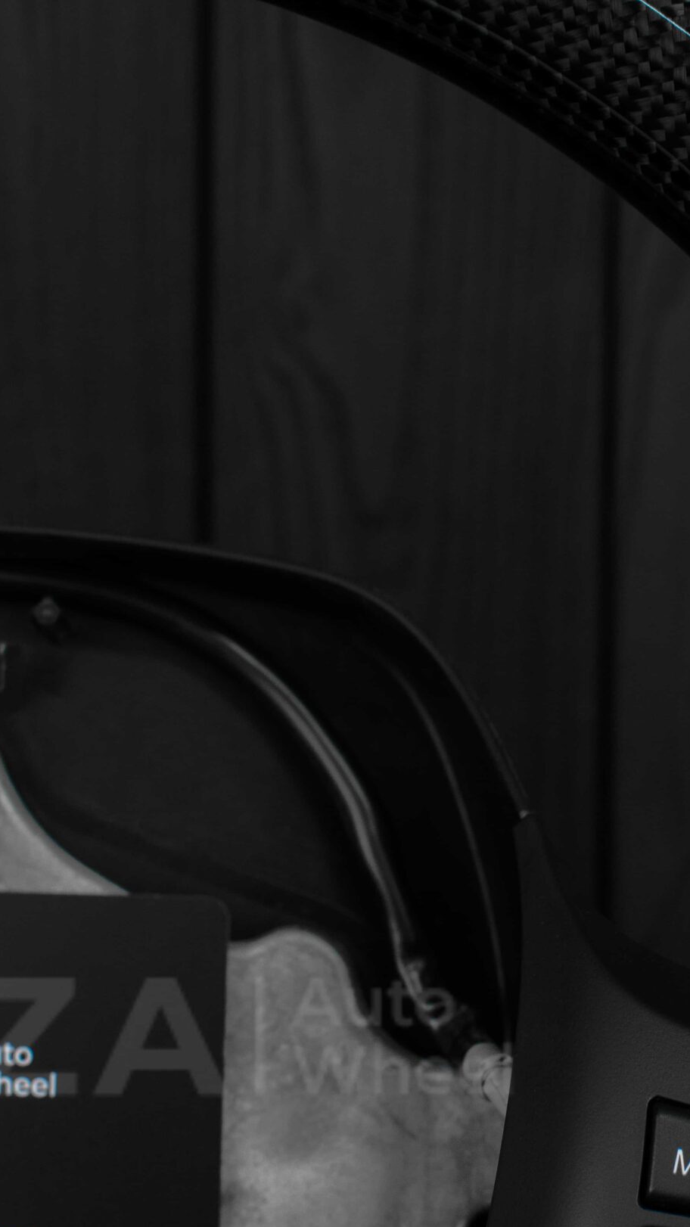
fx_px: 2825
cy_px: 609
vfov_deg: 24.5
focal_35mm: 87
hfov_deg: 13.7
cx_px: 670
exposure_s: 1/125
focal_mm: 35
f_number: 6.3
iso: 500
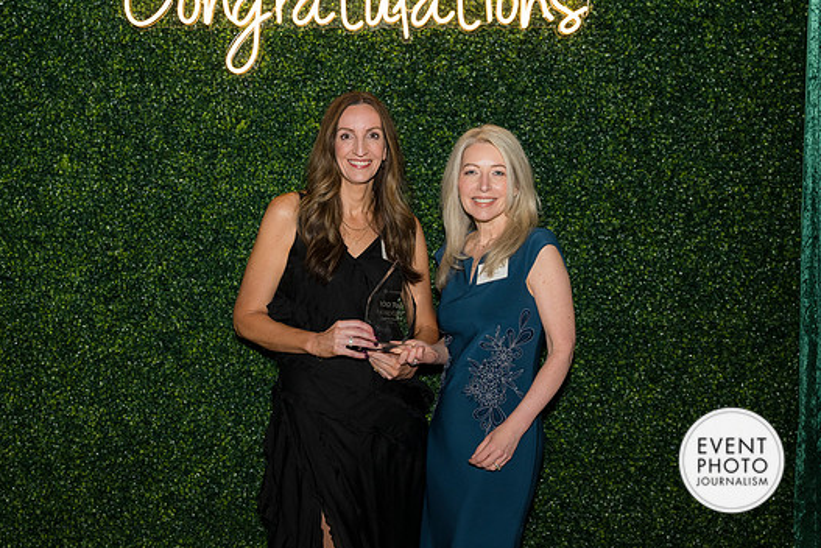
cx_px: 385
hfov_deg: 44.5
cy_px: 262
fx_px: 1004
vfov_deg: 30.5
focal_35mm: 44
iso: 640
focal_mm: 40
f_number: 5
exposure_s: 1/160
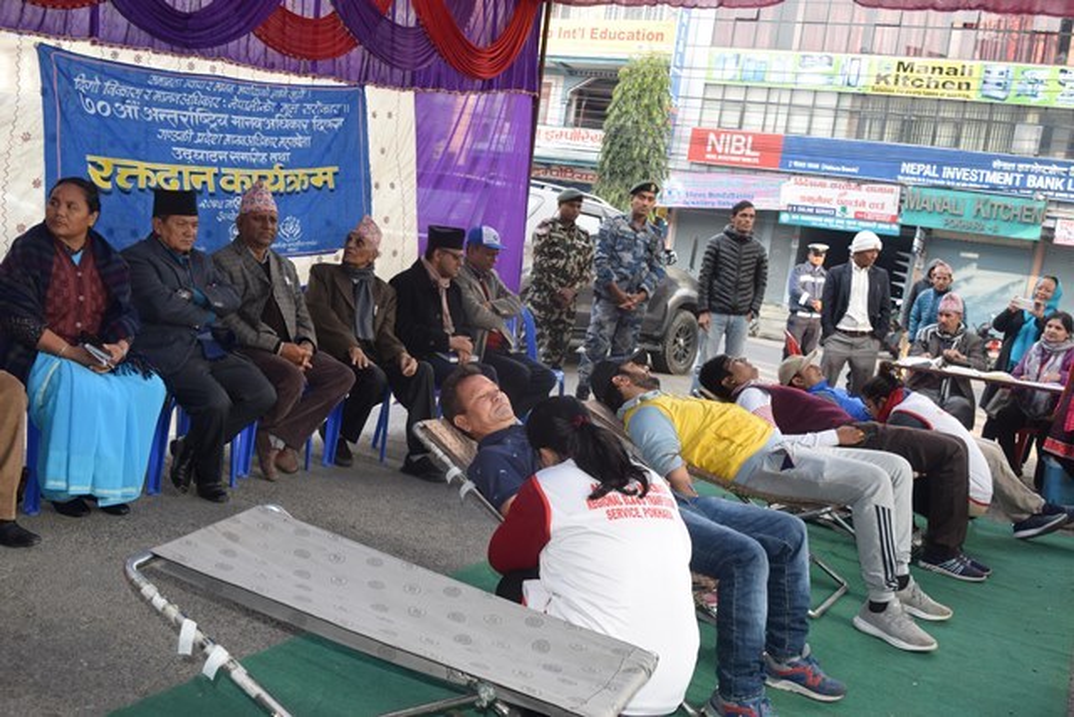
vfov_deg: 36.9
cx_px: 537
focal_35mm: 36
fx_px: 1074
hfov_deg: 53.1
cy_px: 358
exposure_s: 1/125
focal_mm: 24
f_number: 5.6
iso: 360
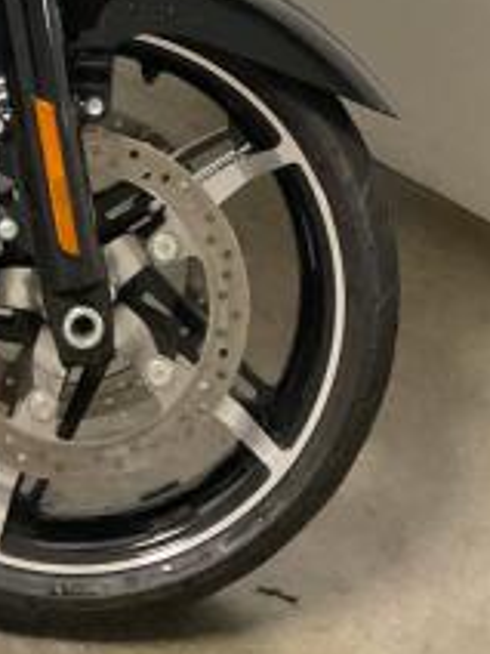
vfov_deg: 21.3
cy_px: -231
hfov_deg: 17.6
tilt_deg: -20.3
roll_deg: -4.3
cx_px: 9
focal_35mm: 82
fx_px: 1548
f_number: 1.8
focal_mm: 3
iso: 160
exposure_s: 1/60
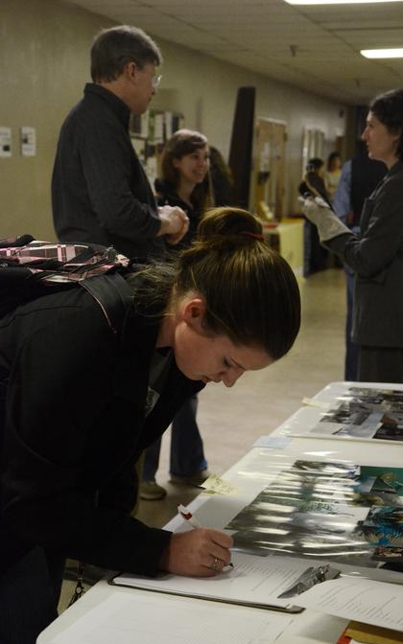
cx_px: 208
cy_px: 322
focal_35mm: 74
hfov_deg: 17.6
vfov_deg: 27.8
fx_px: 1300
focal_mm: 48
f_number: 5.6
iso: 3200
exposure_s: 1/160
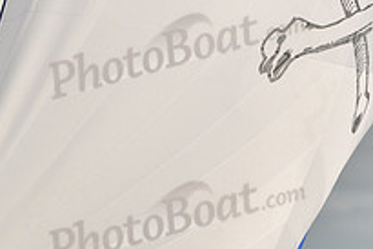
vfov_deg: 1.9
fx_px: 7641
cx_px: -44
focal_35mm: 737
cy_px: 339
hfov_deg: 2.8
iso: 320
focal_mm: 260
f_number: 7.1
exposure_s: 1/1600
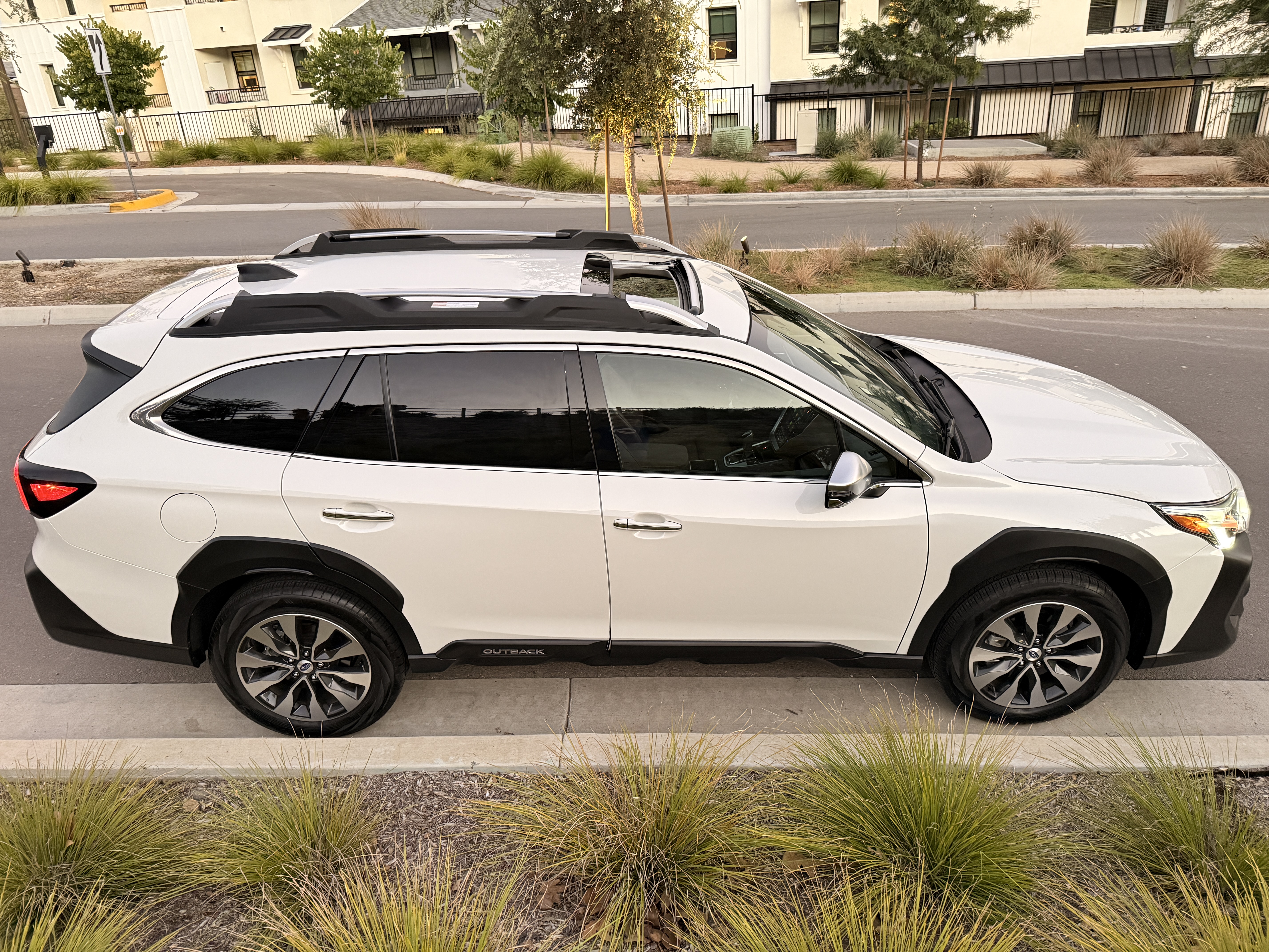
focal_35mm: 24
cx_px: 634
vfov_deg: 56.8
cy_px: 476
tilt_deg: -23.8
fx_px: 880
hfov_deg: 71.6
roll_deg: +3.7
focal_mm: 6.76
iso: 400
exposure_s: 1/54
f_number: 1.78
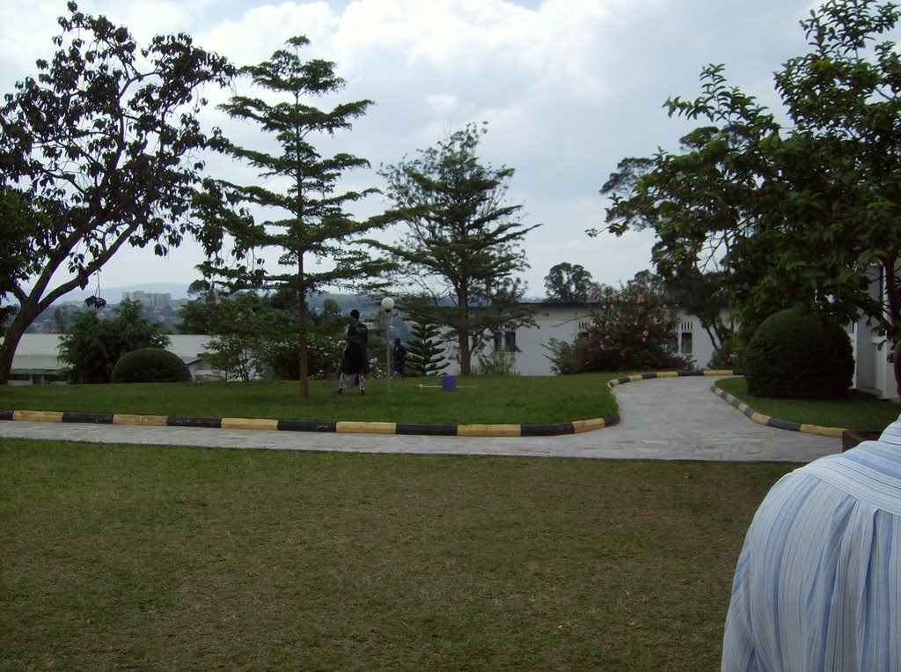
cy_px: 336
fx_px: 935
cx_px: 450
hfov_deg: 51.5
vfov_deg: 39.5
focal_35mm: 36
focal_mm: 6
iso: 100
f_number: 4.7
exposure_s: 1/926
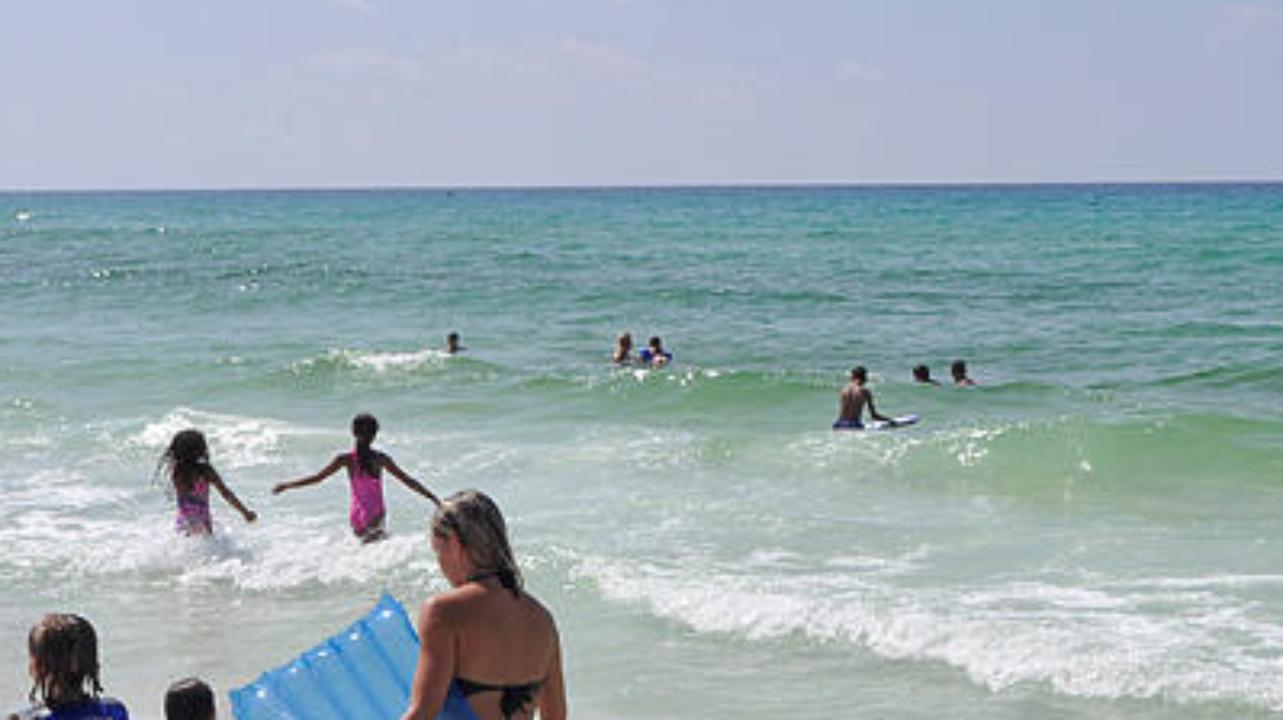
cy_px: 688
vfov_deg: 14.7
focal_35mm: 81
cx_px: 926
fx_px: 2754
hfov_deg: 26.0
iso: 200
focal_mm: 24
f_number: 11
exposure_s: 1/500
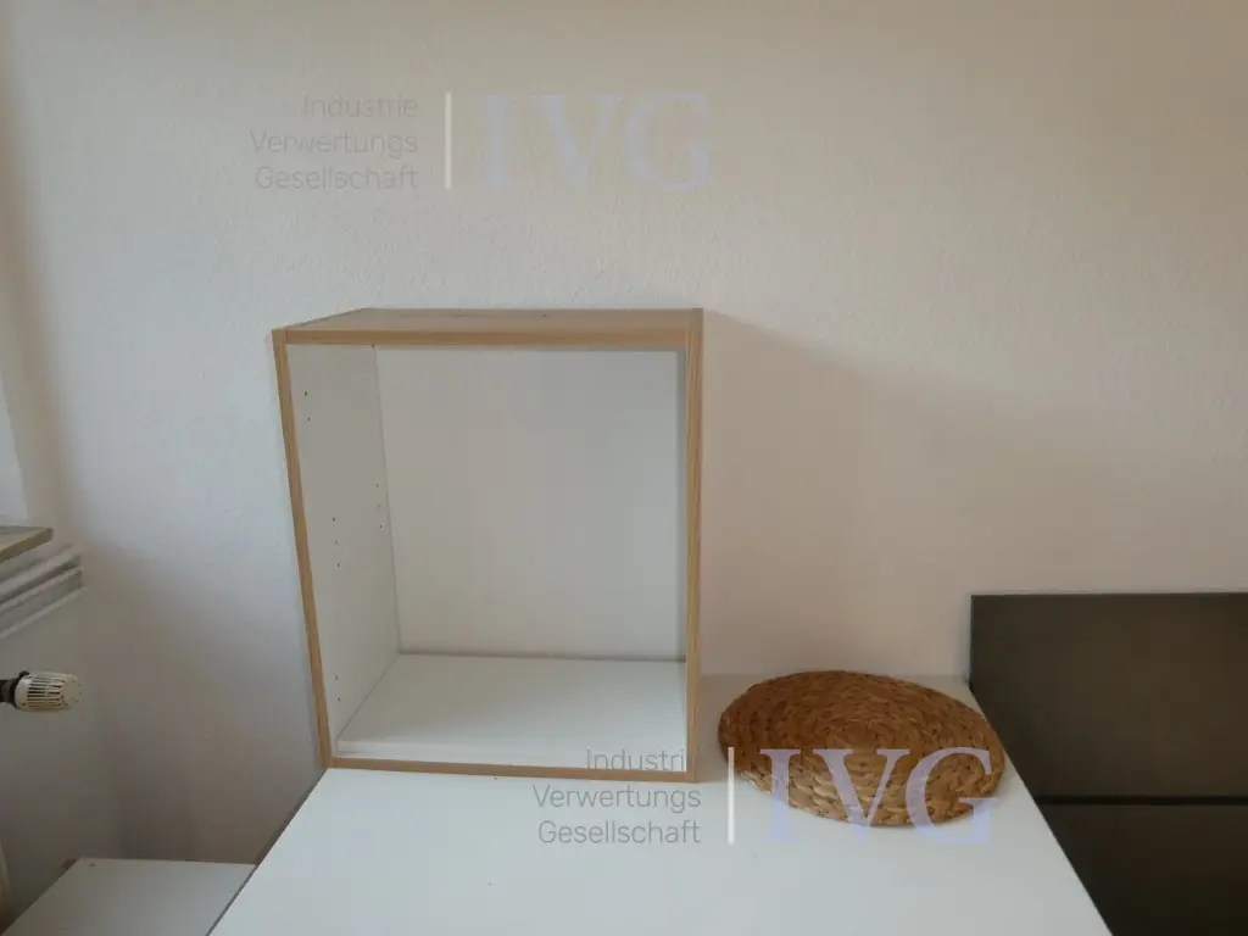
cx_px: 624
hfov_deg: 71.6
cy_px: 468
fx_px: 865
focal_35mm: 24
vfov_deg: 56.8
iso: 160
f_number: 3.3
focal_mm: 4.3
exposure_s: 1/125
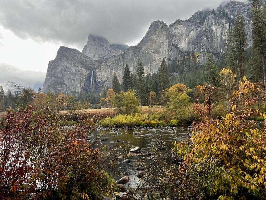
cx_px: 133
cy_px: 100
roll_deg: +1.8
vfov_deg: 53.1
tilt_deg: +2.7
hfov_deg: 67.3
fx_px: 200
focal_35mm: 26
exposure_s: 1/60
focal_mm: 5.7
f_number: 1.5
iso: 160
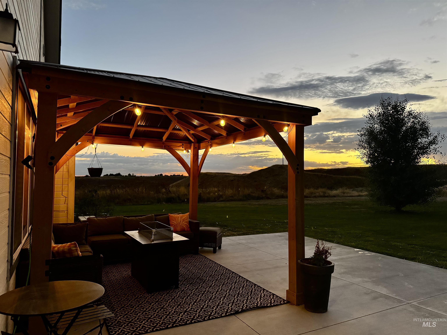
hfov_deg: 71.6
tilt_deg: +1.7
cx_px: 224
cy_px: 168
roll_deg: +0.2
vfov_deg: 56.8
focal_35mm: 24
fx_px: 310
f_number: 1.78
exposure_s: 1/60
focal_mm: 6.76
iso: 640
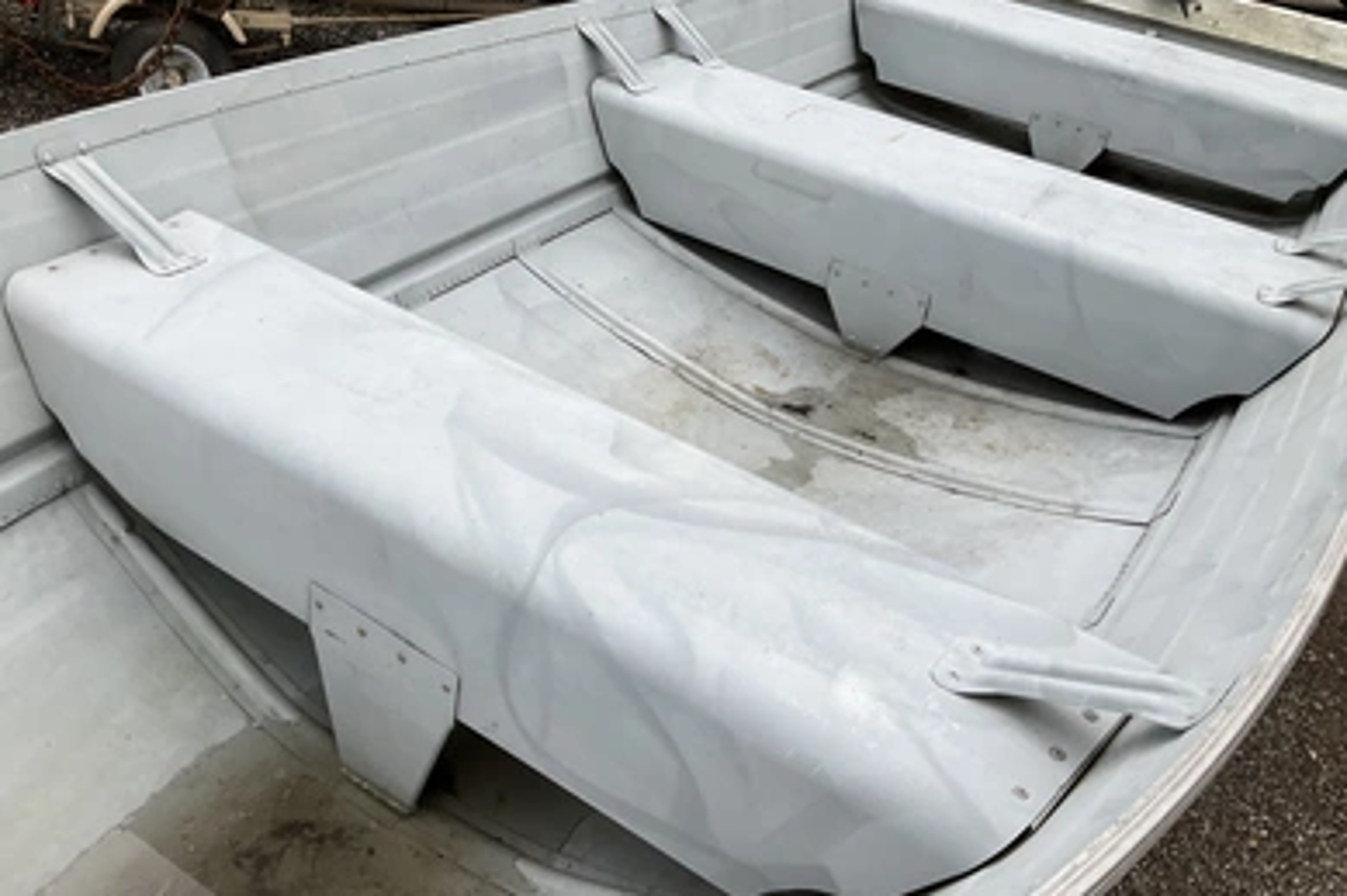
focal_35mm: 31
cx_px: 679
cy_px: 394
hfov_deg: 60.3
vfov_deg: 42.2
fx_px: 1159
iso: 25
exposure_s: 1/333
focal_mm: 3
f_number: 1.8
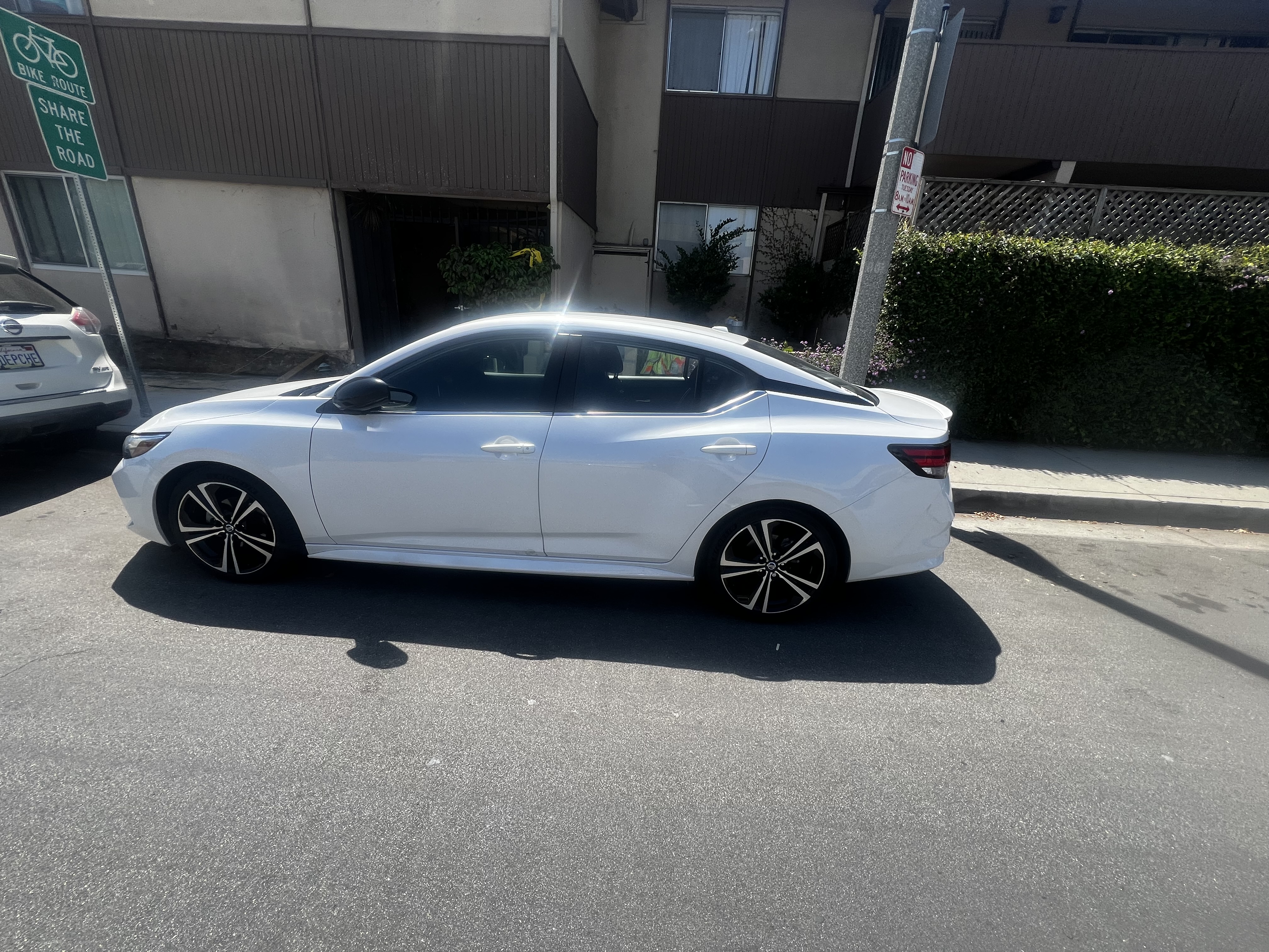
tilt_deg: -19.6
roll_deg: -3.4
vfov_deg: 89.9
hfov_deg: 106.2
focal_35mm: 13
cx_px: 634
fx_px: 477
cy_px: 476
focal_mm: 1.57
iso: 32
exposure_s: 1/1233
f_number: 1.8
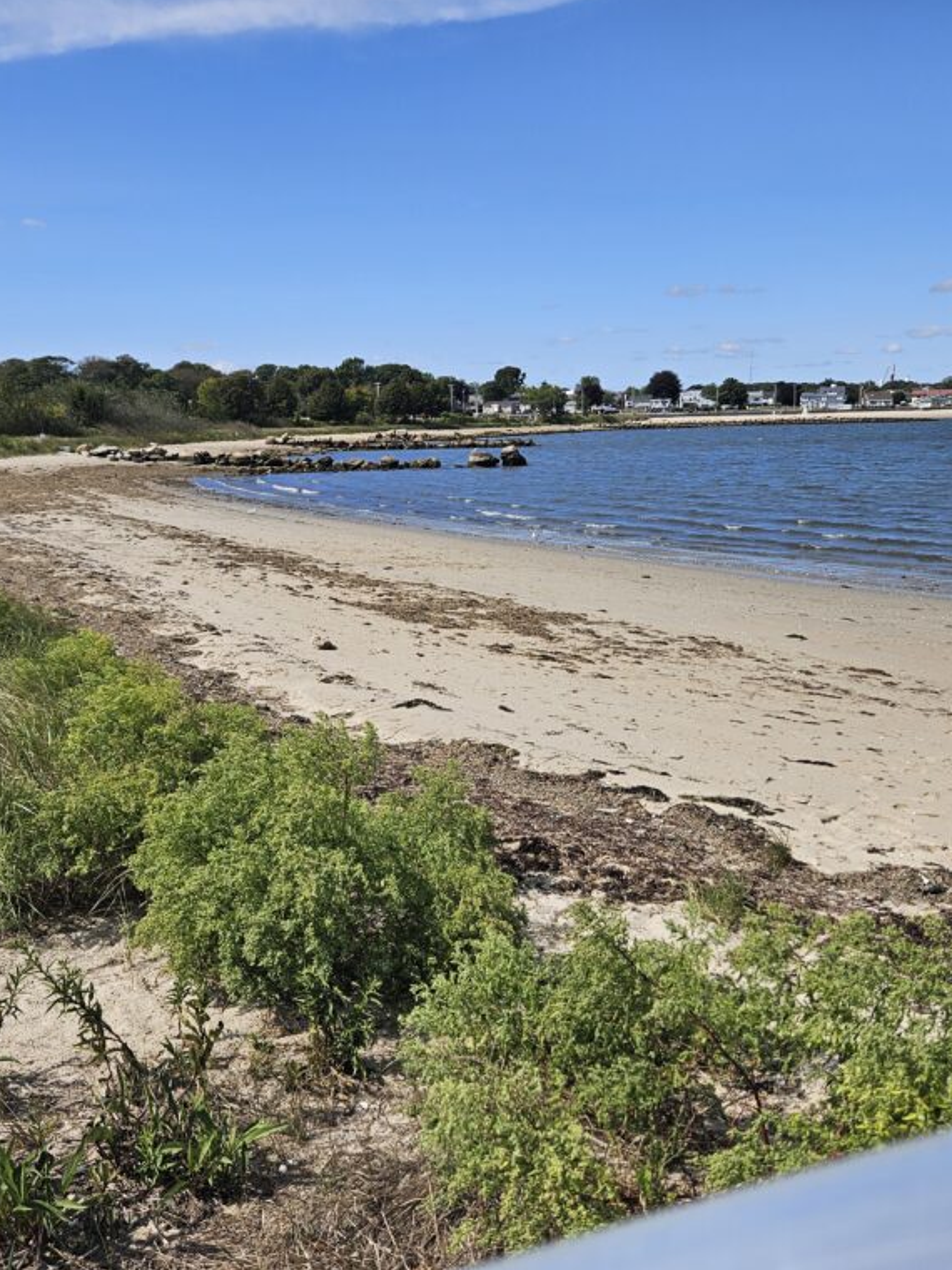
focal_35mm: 31
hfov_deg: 45.3
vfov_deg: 58.4
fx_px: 1137
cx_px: 394
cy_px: 632
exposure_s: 1/2745
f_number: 1.8
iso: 25
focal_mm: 5.4
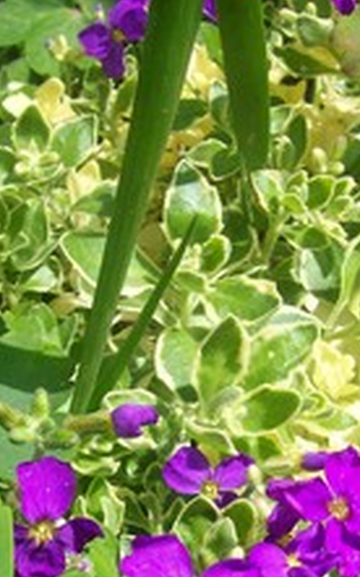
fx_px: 1194
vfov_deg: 26.7
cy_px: 457
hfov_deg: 17.1
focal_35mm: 76
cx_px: 214
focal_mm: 6
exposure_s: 1/550
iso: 80
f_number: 4.8
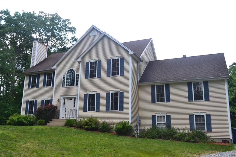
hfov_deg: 57.2
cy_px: 78
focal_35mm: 33
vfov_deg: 39.9
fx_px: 216
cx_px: 118
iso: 400
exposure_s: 1/200
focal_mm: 22
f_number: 10
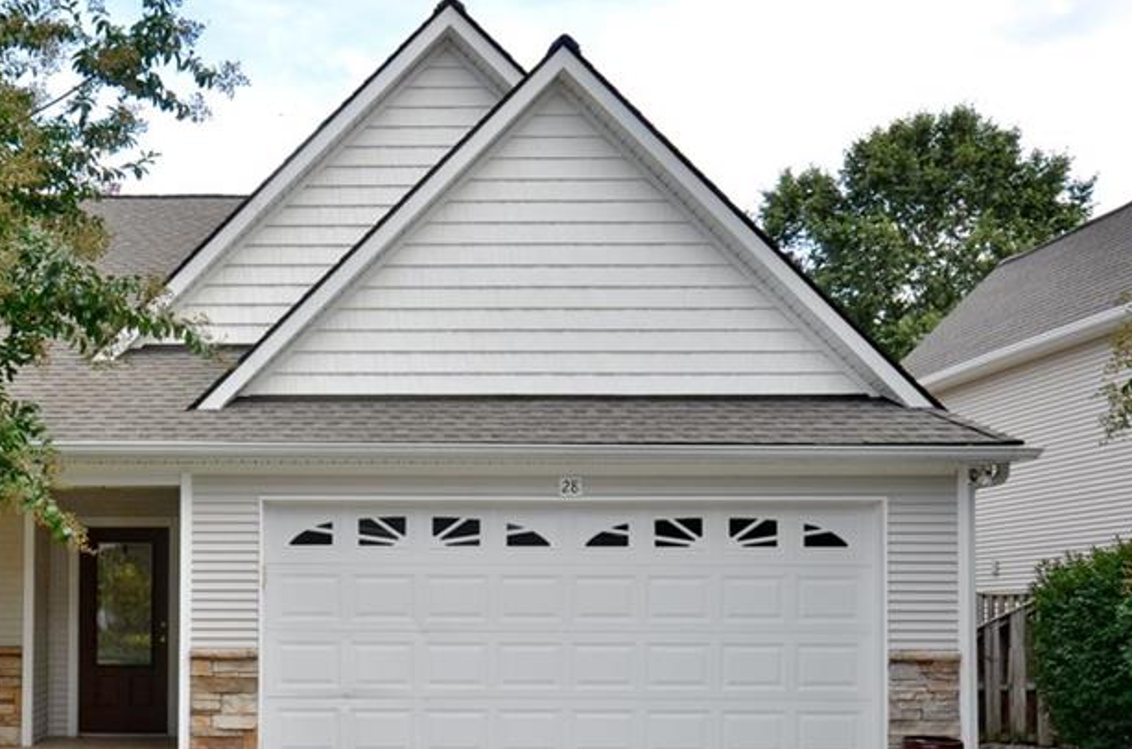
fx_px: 1568
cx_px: 238
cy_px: 475
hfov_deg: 38.3
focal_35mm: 50
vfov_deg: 26.7
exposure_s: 1/160
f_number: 11
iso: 320
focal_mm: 20
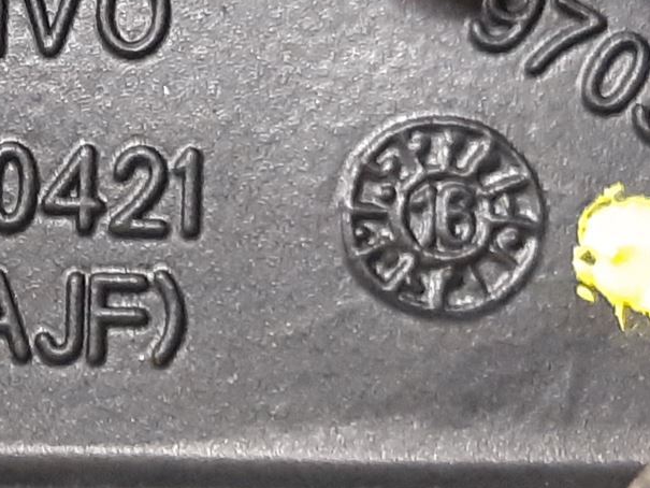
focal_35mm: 88
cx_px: -9
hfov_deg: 21.4
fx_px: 1653
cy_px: 146
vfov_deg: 16.7
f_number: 1.7
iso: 250
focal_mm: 3.93
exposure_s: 1/25
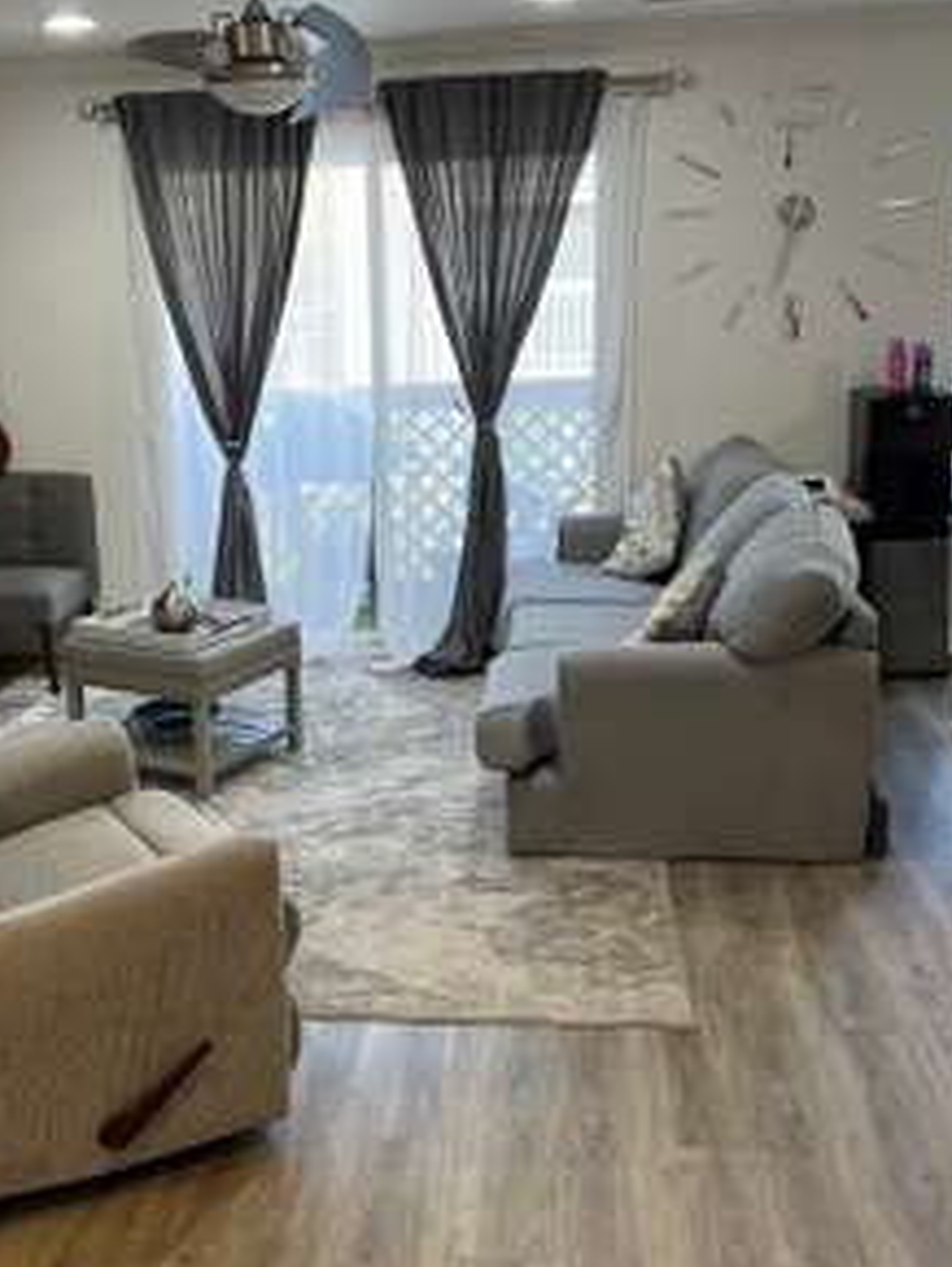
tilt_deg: -11.1
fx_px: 1574
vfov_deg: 43.8
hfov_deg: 33.4
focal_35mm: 43
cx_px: 319
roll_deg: +3.0
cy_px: 581
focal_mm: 5.7
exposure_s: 1/120
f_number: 1.5
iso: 125
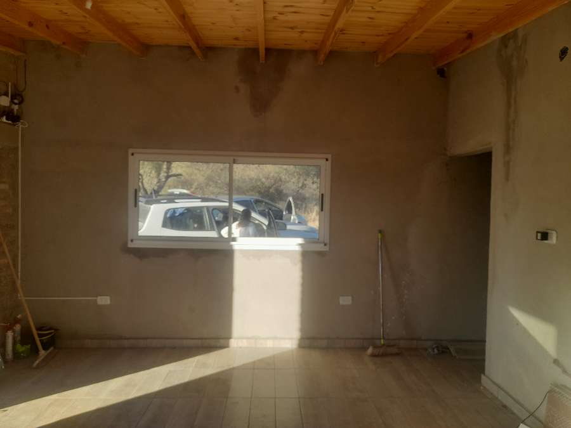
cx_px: 286
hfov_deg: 69.4
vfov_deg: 54.9
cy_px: 214
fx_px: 412
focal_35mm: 25
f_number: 2
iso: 25
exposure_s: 1/100
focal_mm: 4.6
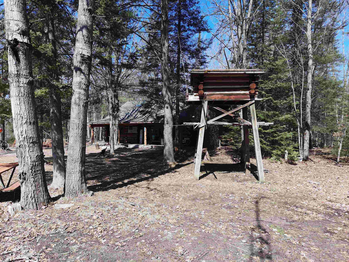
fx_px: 252
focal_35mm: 25
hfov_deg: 69.4
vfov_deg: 54.9
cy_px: 131
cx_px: 174
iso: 32
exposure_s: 1/557
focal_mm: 4.6
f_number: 2
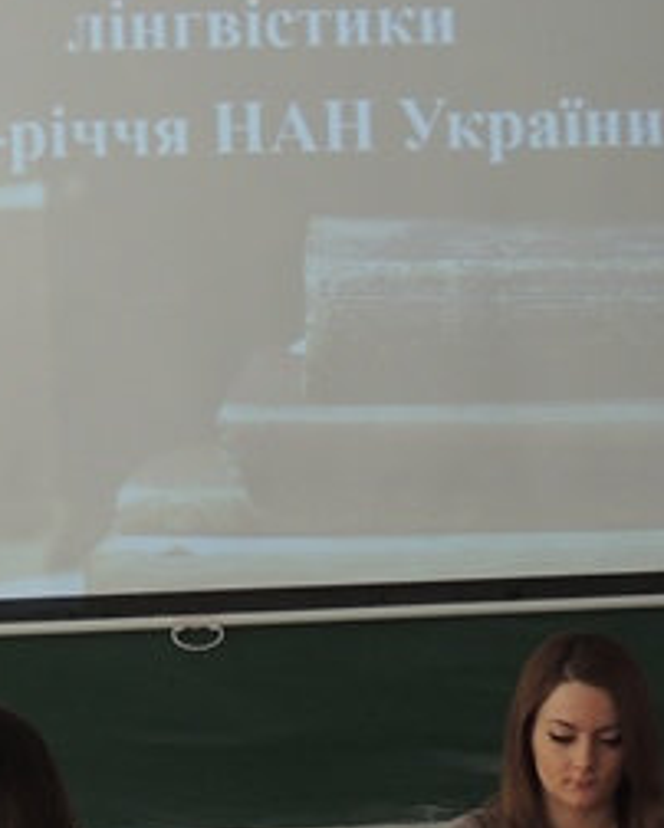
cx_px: -273
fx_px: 5692
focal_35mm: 232
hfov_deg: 6.6
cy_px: 490
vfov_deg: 8.3
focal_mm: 13.3
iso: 180
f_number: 3.9
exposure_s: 1/100
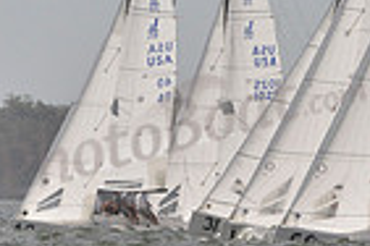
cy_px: -43
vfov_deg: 0.8
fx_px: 16936
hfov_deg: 1.3
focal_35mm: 1648
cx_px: 504
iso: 400
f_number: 11
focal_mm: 400
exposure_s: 1/1250
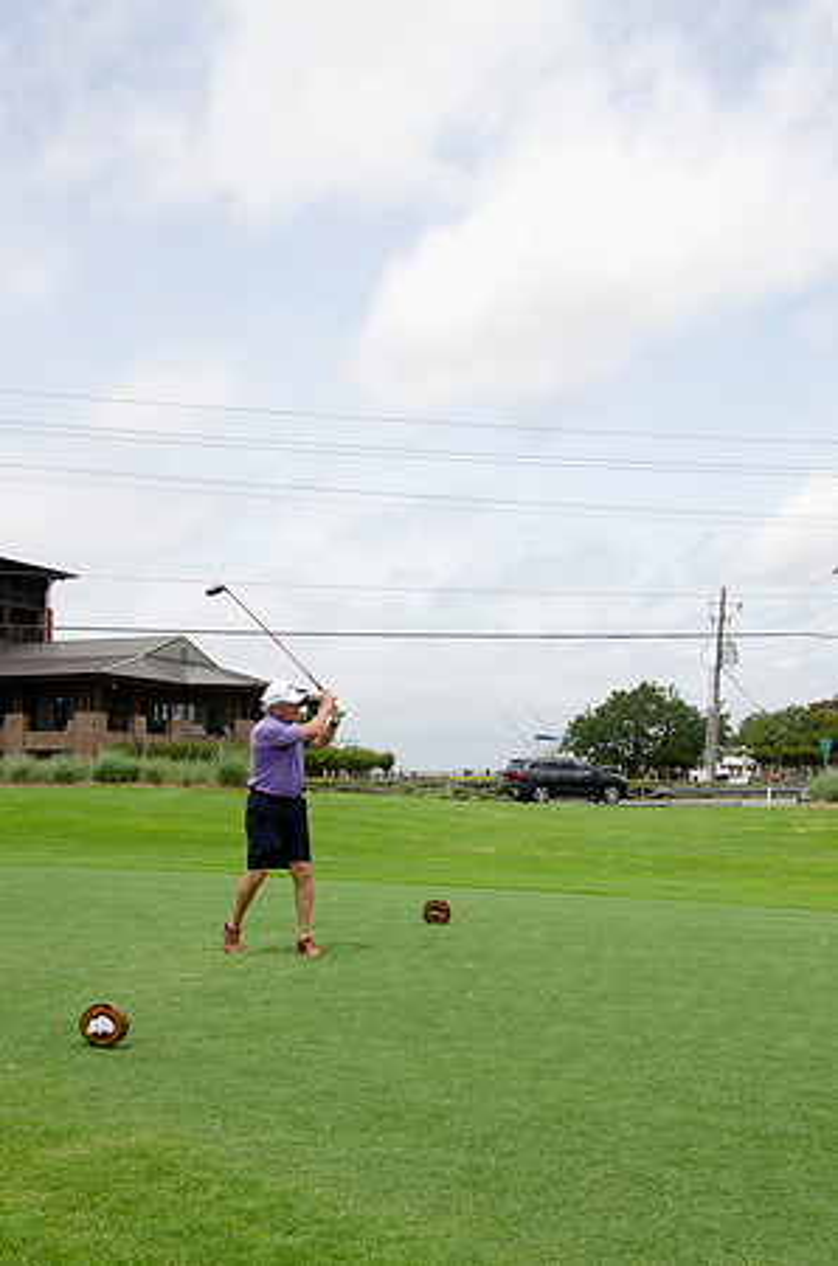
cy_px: 633
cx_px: 419
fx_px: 1315
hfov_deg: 35.3
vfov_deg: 51.4
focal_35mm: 38
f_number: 13
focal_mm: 25
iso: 400
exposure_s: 1/500
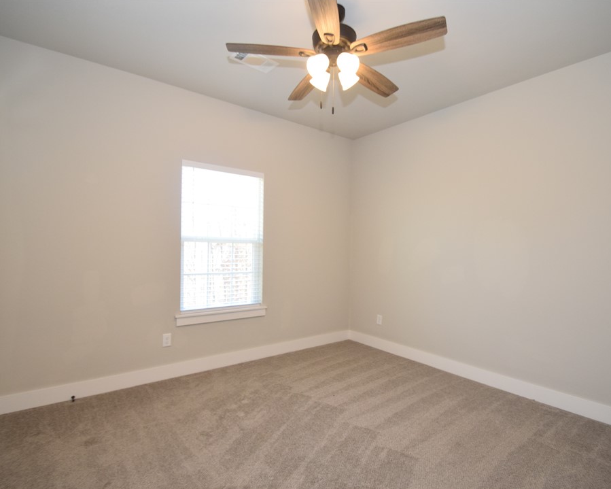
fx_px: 307
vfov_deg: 77.0
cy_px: 244
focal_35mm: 17
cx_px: 315
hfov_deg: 89.6
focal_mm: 10
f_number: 5
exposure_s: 1/100
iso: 800
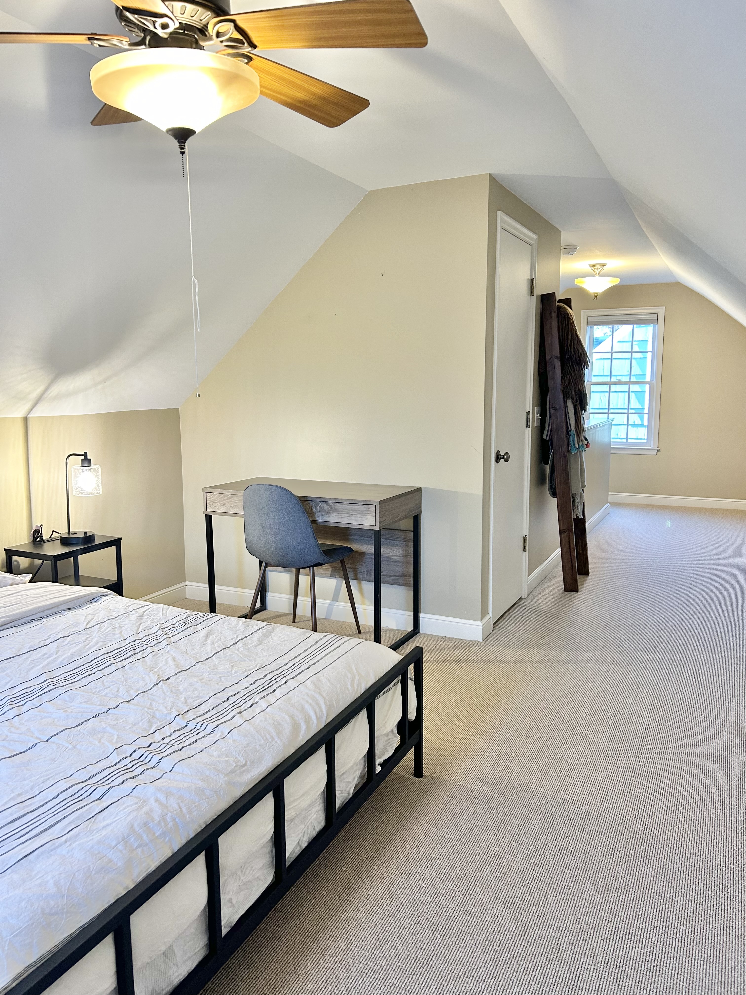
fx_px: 747
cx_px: 373
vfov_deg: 67.3
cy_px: 498
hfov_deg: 53.1
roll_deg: +0.4
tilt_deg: -9.2
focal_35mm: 26
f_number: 1.5
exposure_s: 1/60
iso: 160
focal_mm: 5.7
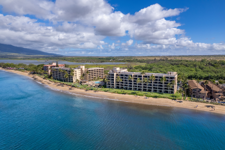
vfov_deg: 57.2
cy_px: 75
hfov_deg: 78.6
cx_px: 112
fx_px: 137
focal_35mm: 22
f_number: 2.8
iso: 120
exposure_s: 1/160
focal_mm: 8.38
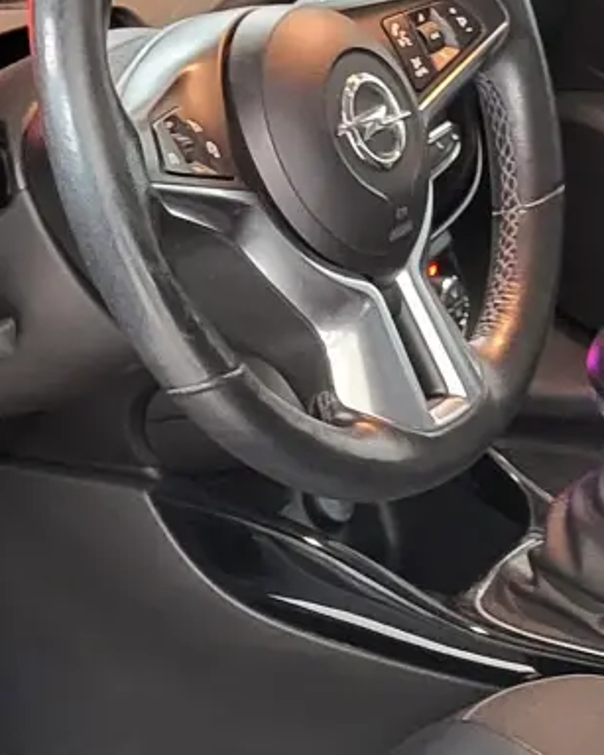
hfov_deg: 12.1
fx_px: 2839
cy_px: 511
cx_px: 305
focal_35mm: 127
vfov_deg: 15.1
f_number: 1.8
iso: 800
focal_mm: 5.4
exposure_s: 1/25
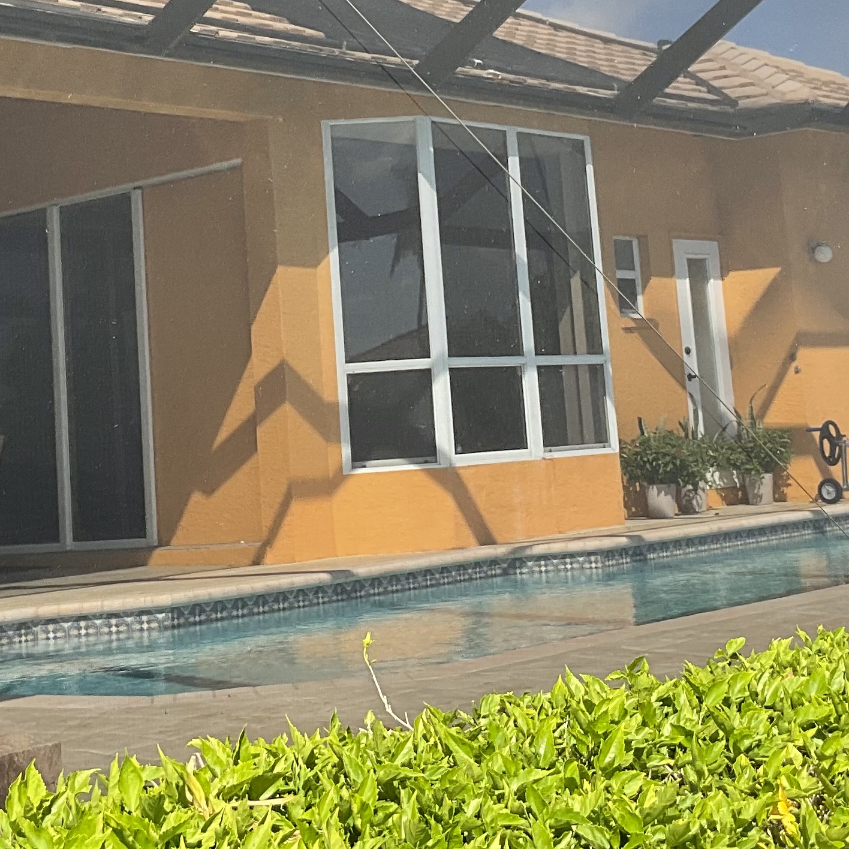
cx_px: 432
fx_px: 2026
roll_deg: +5.3
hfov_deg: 23.7
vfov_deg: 23.2
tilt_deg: +9.6
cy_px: 132
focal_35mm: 73
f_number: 1.8
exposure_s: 1/842
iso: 16
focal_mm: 3
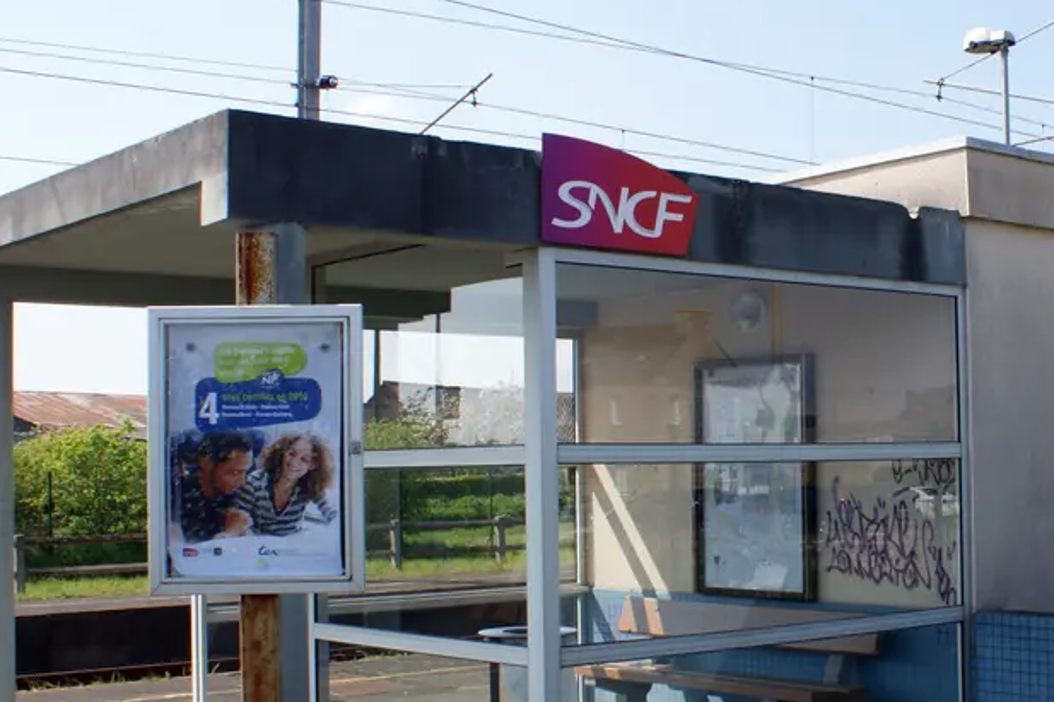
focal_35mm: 56
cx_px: 765
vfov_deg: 24.2
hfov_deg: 35.0
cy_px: 400
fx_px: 1639
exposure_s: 1/100
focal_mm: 18
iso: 100
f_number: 10
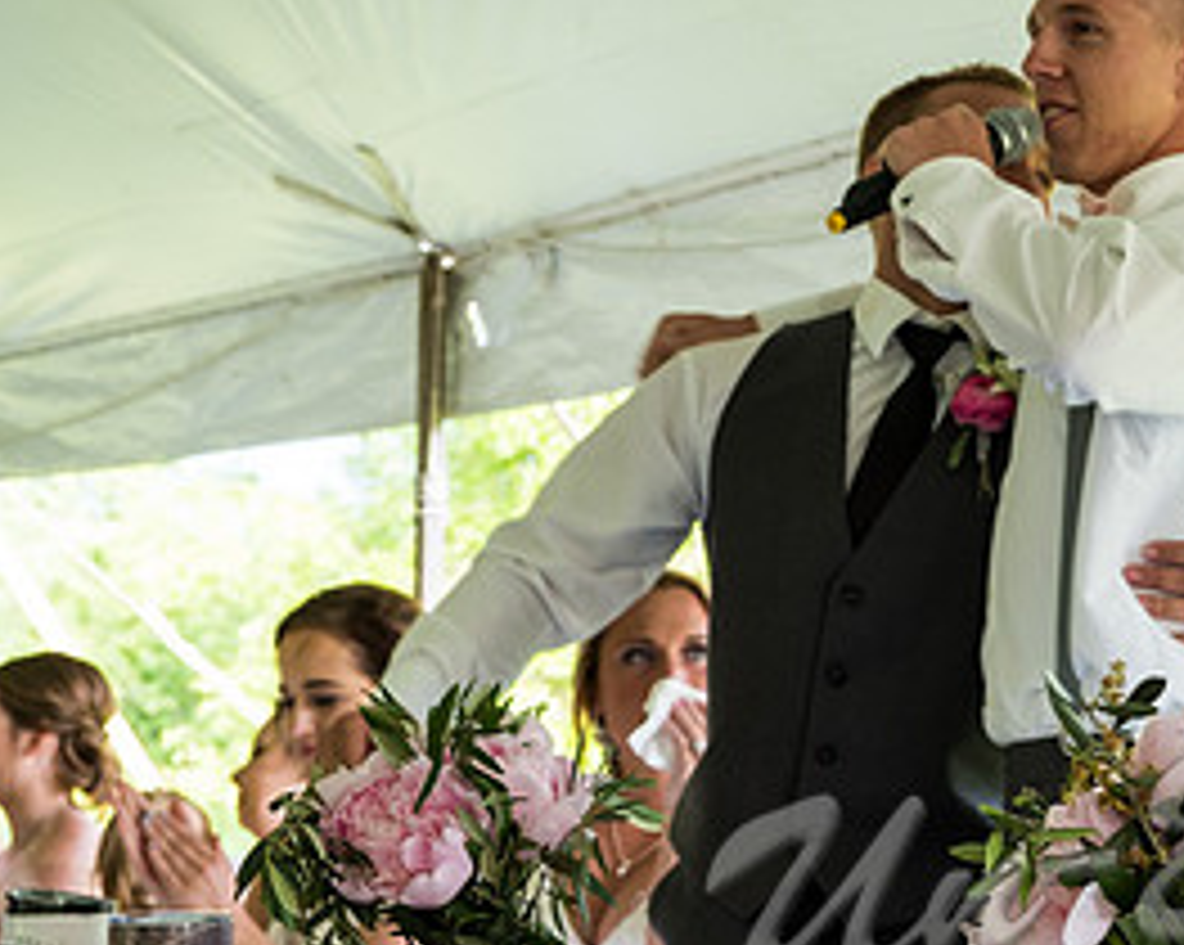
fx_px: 3116
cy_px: 425
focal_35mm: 89
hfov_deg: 20.6
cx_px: 1256
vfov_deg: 17.2
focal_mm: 28.9
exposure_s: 1/60
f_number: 4
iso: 200
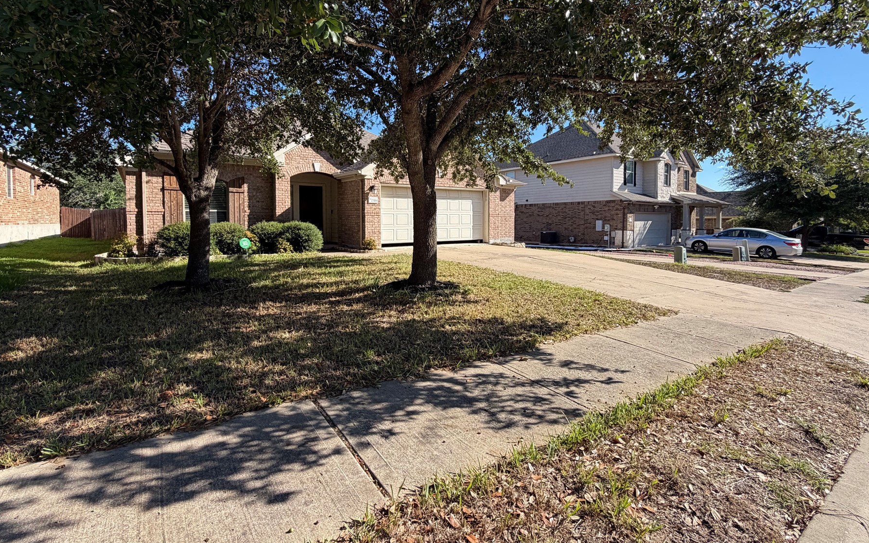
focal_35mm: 17
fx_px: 403
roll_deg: +0.4
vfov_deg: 67.7
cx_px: 432
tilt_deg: -2.0
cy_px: 235
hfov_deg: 94.4
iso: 40
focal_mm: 2.22
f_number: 2.2
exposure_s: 1/770
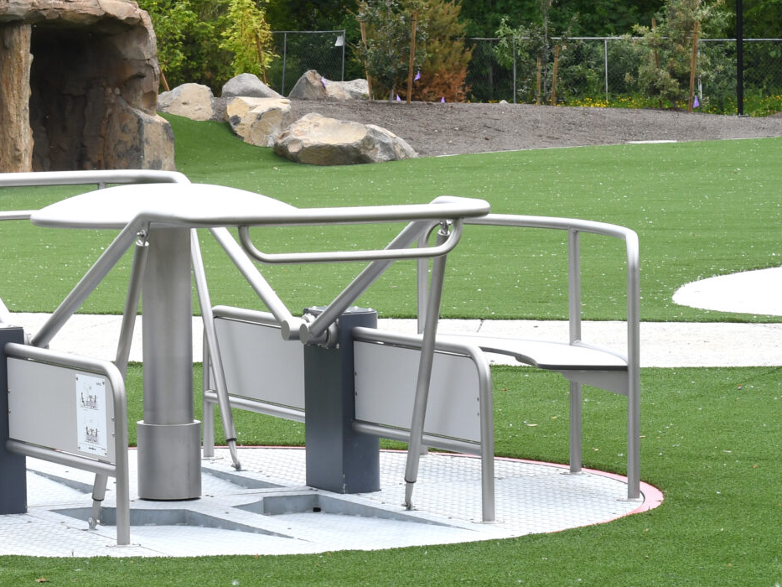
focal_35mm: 190
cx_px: -44
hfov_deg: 10.3
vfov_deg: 7.8
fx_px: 4293
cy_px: 129
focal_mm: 60
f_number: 14
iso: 200
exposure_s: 1/160
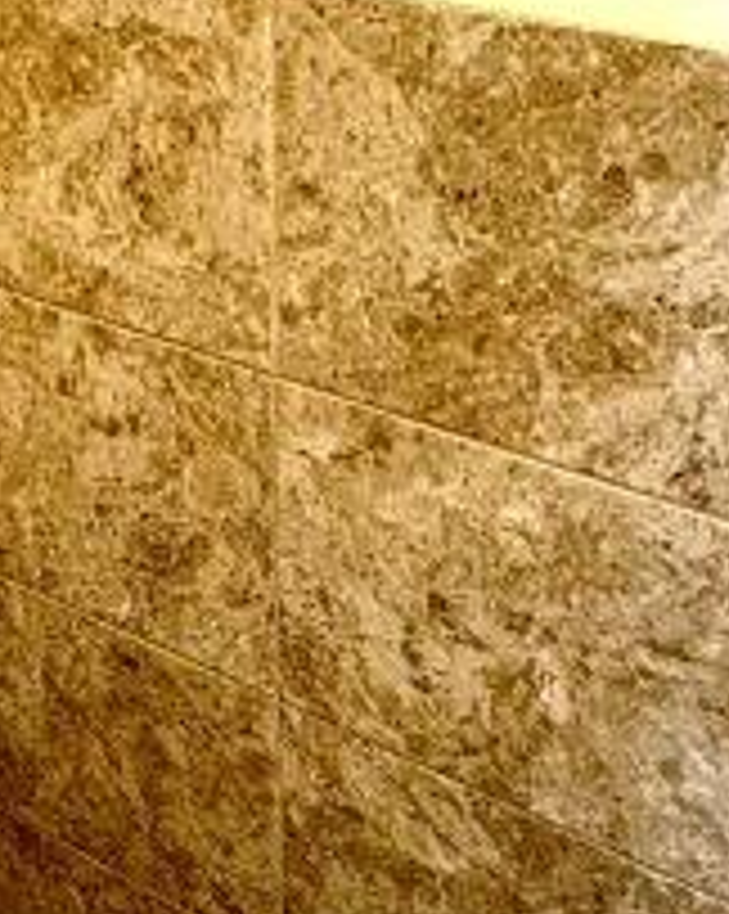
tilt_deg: -29.4
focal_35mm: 69
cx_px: 198
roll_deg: +1.2
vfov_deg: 27.5
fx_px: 1864
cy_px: 545
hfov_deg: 22.0
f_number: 2.2
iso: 200
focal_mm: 2.22
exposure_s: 1/50
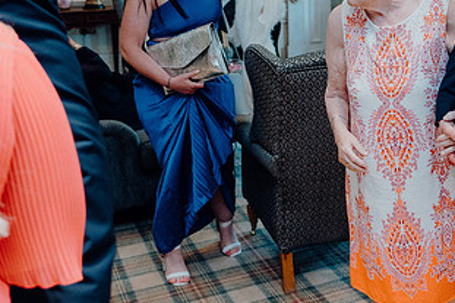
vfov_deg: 23.6
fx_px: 707
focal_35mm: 56
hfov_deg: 34.3
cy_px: 37
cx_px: 377
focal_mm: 30
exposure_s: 1/160
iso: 2500
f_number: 3.5
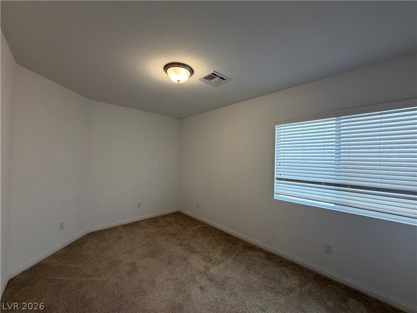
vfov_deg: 85.7
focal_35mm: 14
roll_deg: -0.2
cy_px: 156
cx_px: 208
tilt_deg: +0.3
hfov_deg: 102.1
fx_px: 169
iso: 250
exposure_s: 1/120
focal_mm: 2.22
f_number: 2.2
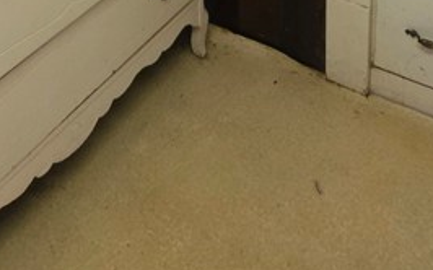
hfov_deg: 38.2
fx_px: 625
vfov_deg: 17.2
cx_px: 194
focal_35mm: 53
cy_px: -281
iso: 640
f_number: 1.9
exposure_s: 1/60
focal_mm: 2.2
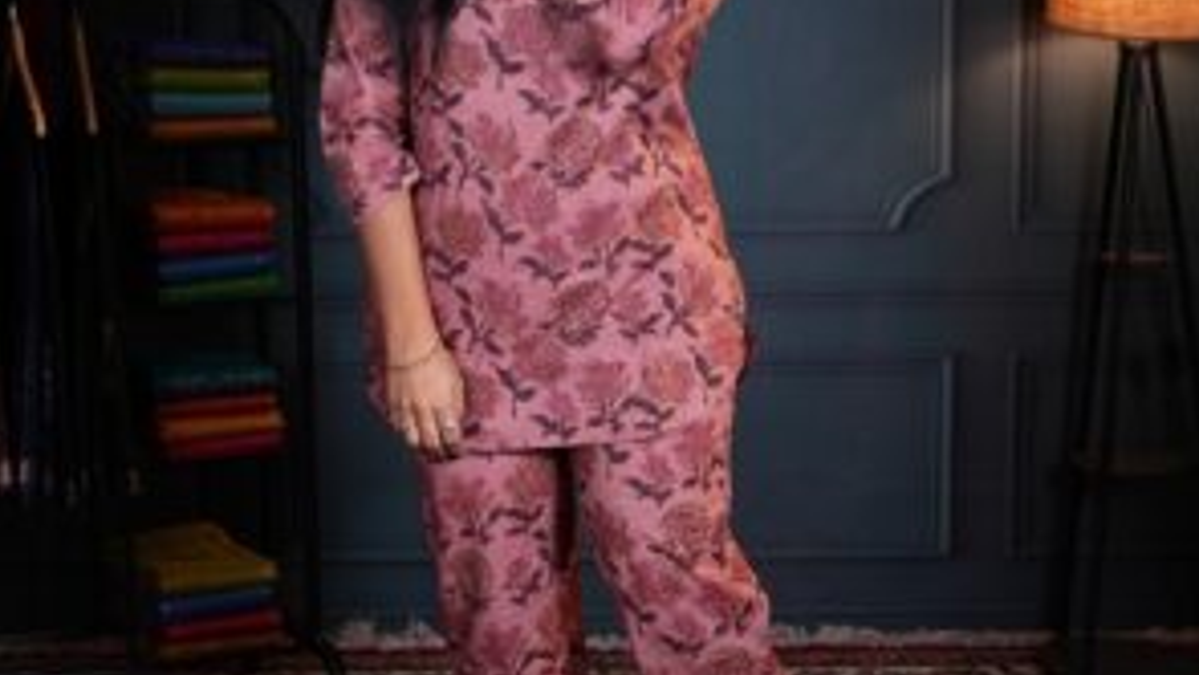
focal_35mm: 72
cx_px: 606
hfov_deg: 29.3
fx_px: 2289
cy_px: 305
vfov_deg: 16.8
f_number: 4
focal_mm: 45
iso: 640
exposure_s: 1/100
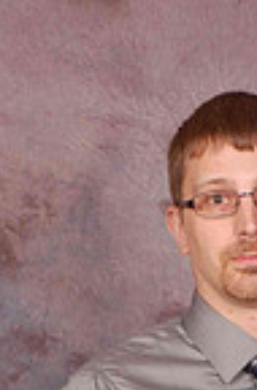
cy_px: 566
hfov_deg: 7.2
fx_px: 2028
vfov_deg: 10.6
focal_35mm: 188
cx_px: 356
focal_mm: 40
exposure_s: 1/125
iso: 200
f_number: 10
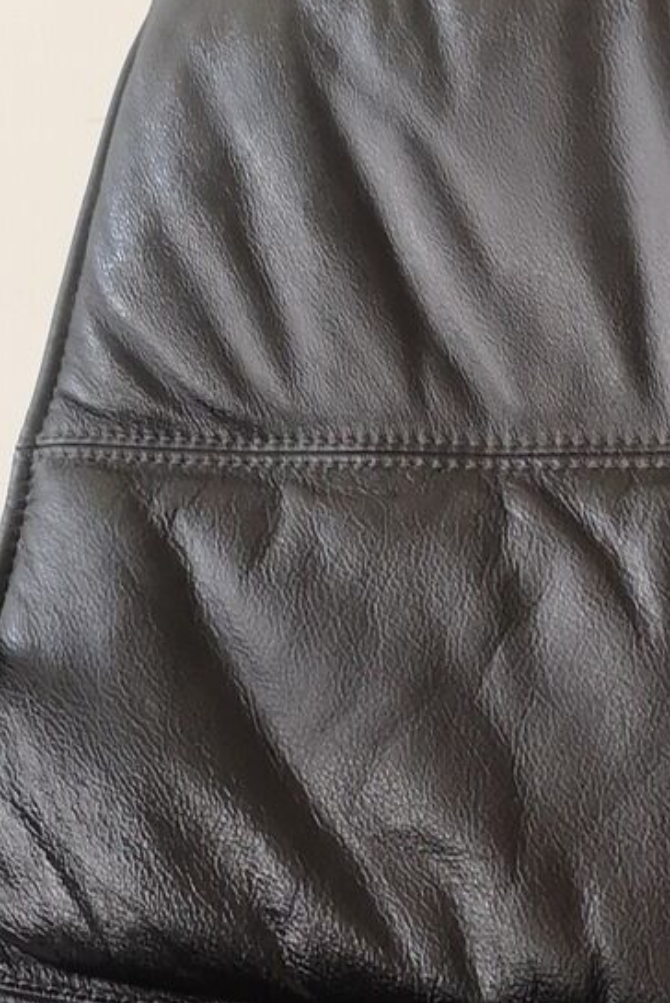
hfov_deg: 13.3
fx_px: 2872
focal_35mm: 103
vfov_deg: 19.5
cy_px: 848
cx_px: 525
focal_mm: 3.95
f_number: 1.8
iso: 125
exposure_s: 1/50
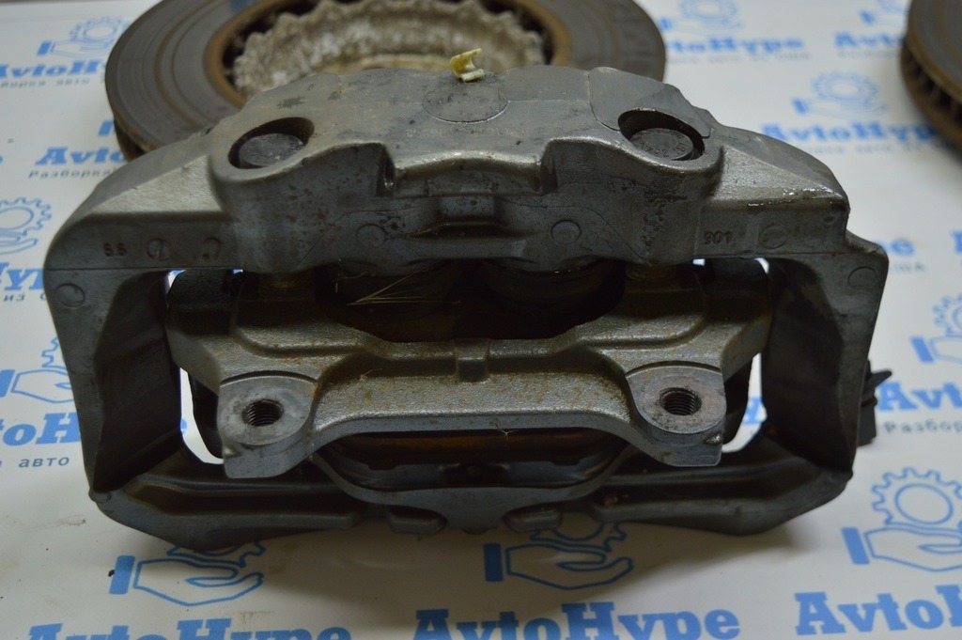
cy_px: 320
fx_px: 1242
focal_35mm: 46
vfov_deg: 28.9
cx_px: 481
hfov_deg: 42.4
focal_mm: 31
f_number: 4.2
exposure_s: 1/80
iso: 400
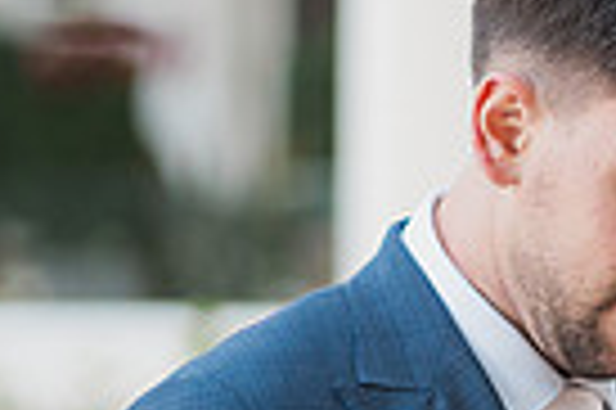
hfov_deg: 5.5
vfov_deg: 3.7
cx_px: 926
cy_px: 354
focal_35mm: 371
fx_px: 6341
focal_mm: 85
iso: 1000
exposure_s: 1/1000
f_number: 1.8
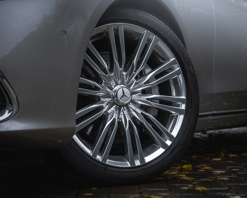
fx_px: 481
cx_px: 119
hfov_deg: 28.8
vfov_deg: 23.2
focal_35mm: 66
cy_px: 98
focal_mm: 27.9
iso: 500
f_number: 2.8
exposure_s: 1/200
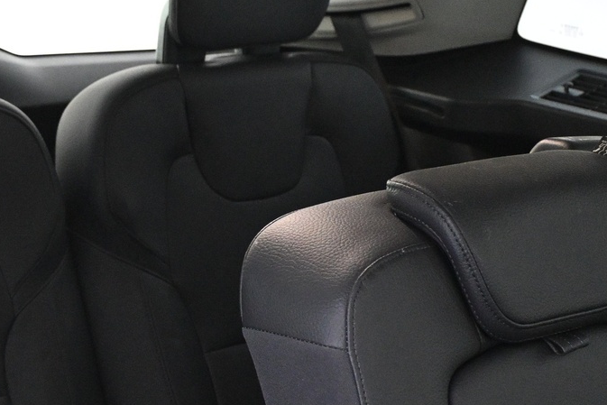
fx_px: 1309
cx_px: 116
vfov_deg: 17.4
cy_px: 323
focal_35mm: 78
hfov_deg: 25.6
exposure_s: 1/20
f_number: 4
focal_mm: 21.5
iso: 4000
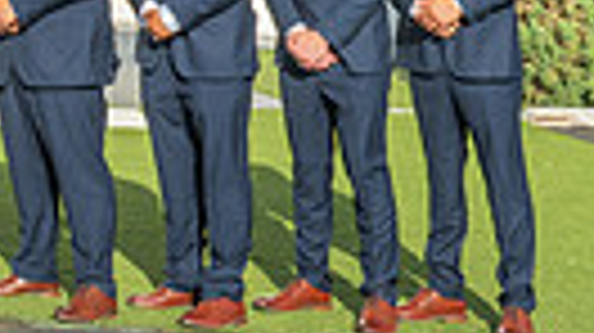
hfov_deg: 15.5
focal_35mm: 116
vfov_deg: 9.6
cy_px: -372
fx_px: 1826
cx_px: -518
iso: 200
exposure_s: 1/200
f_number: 16
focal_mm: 24
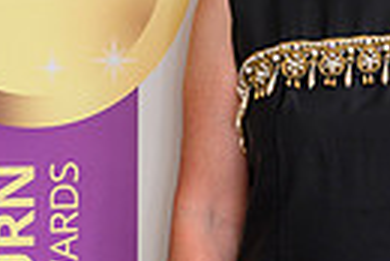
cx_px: 184
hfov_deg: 5.1
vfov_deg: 3.4
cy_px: -7
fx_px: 4338
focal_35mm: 400
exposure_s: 1/250
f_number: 3.5
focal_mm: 85
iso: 800
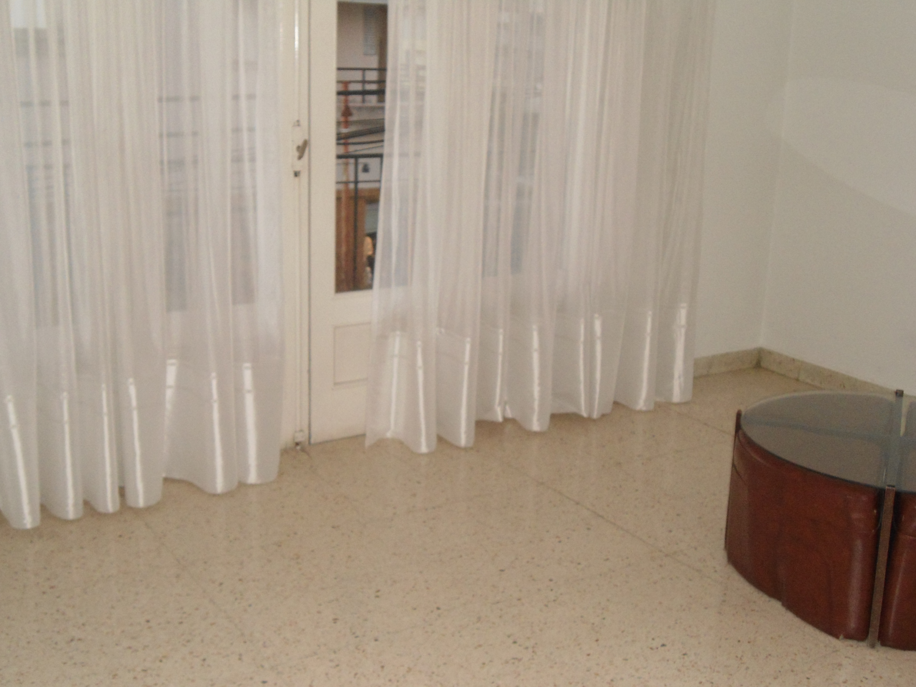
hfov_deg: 42.9
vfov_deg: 32.9
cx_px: 458
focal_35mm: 44
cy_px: 344
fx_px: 1164
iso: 400
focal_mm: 7.9
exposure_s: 1/50
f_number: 3.5
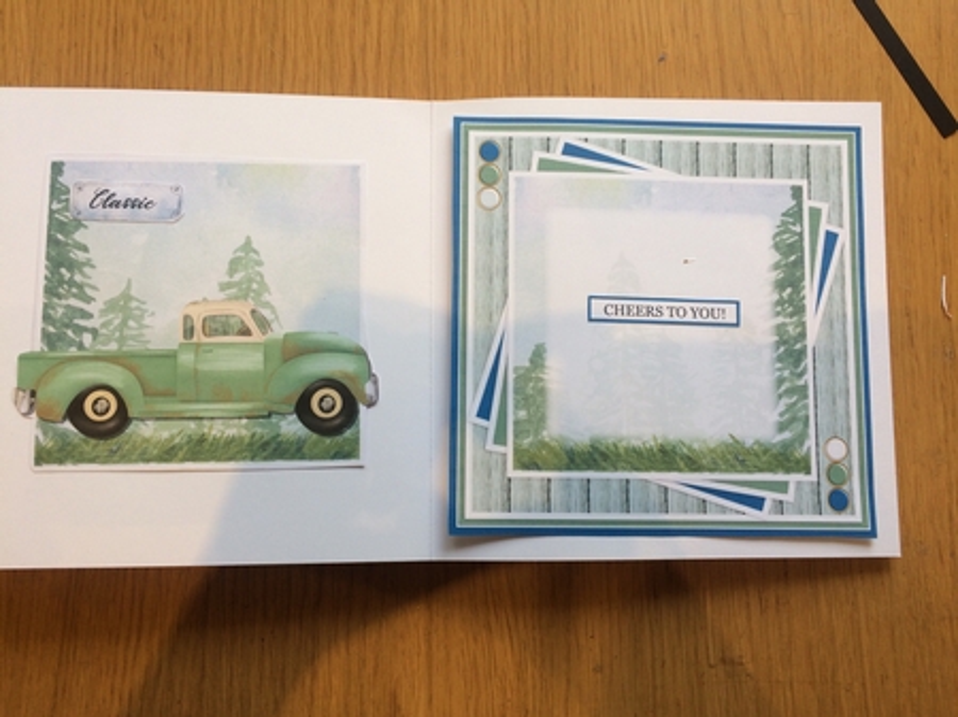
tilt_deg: -87.8
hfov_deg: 61.7
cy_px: 358
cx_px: 479
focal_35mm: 29
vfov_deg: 48.2
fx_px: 802
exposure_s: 1/100
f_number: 2.2
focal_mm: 4.15
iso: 40
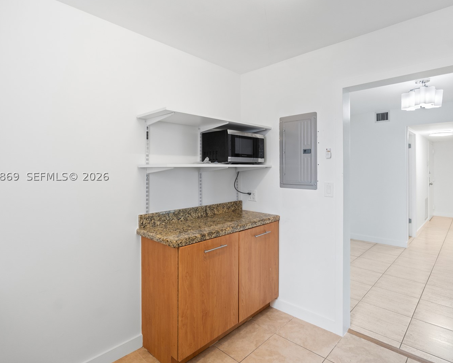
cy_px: 176
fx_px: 255
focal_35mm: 19
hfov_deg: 83.2
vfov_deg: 70.8
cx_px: 241
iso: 320
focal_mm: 16
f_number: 4.5
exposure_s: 1/20
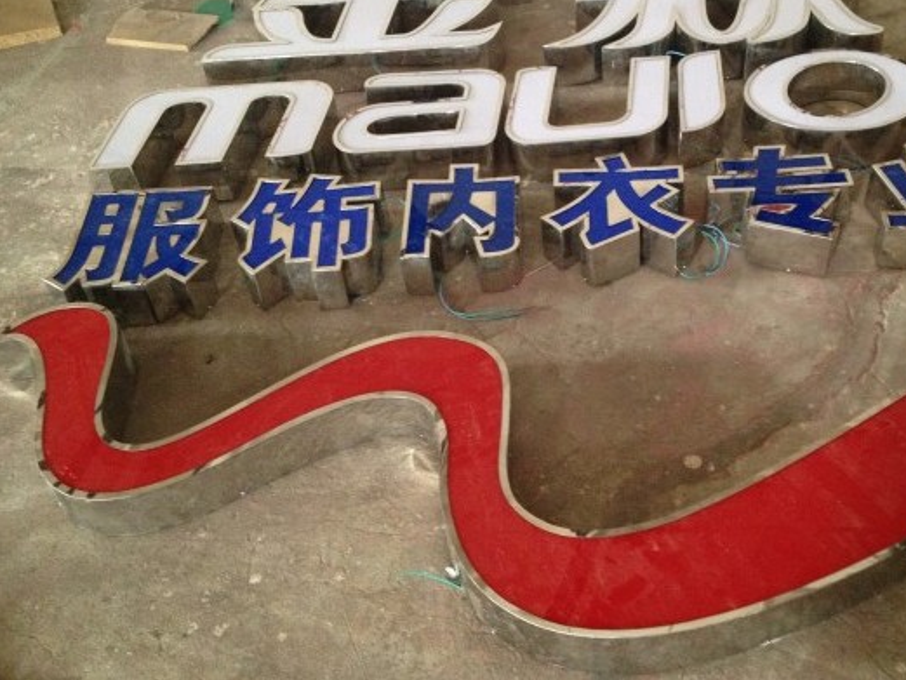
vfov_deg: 32.1
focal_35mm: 45
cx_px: 565
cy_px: 257
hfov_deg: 41.8
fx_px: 1178
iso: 400
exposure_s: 1/20
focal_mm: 4.28
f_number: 2.4
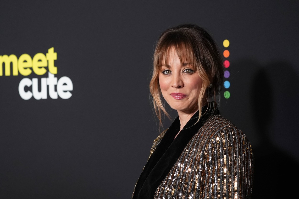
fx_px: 989
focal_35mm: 119
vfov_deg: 11.5
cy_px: 100
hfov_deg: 17.2
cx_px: 150
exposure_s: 1/400
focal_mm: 119
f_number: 5.6
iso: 6400
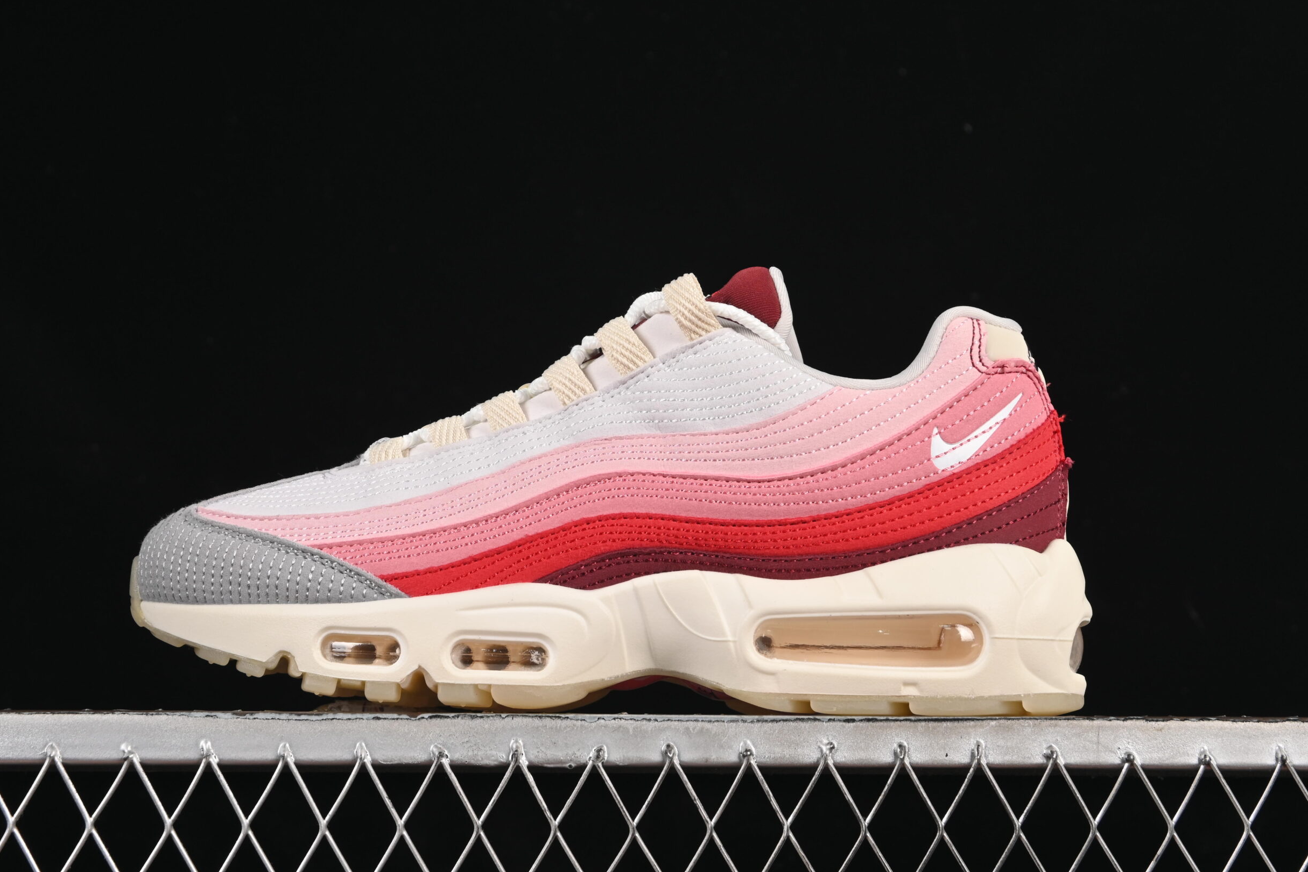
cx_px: 628
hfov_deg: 25.7
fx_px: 2871
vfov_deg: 17.3
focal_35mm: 79
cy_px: 431
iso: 160
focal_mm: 50
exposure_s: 1/80
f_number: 8
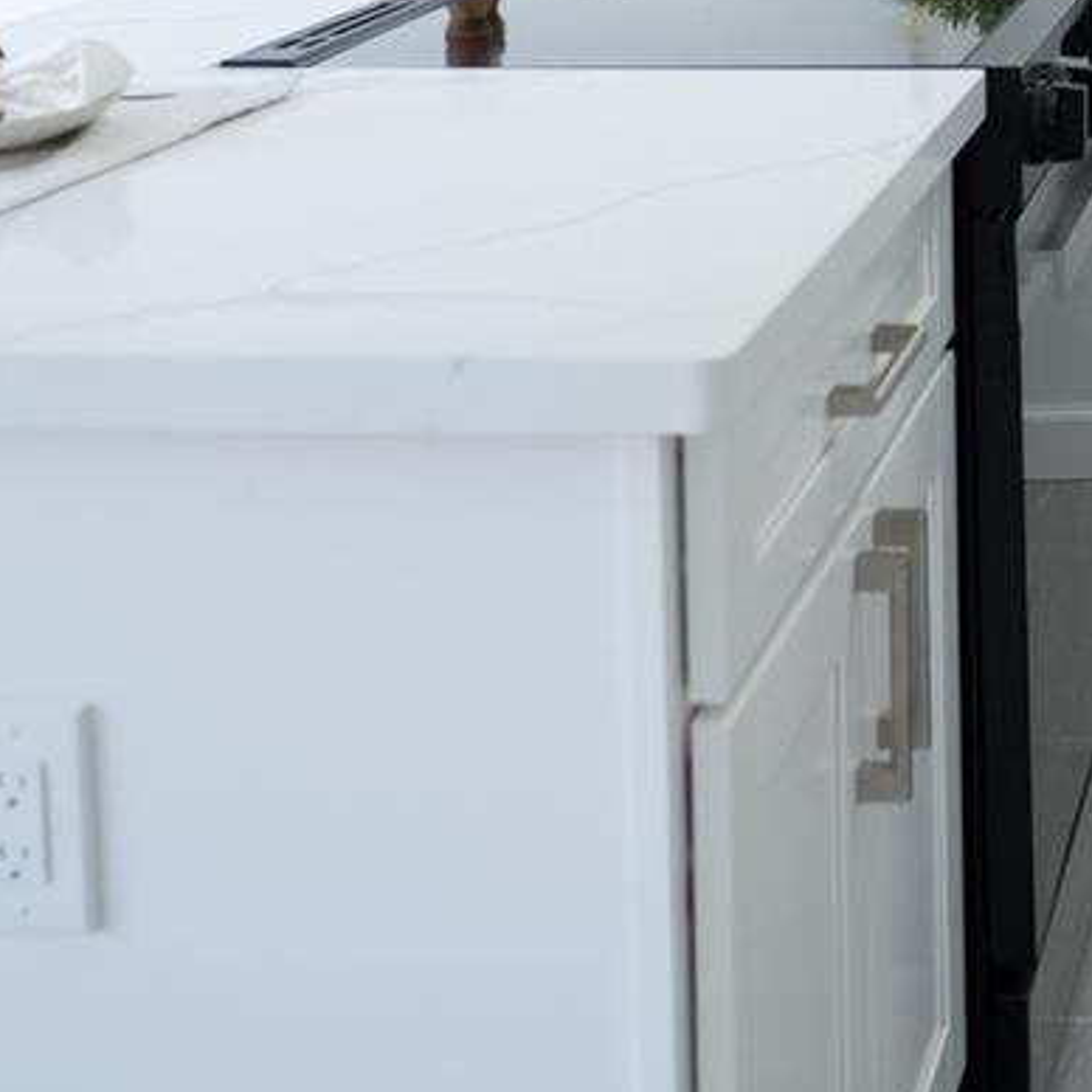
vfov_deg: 22.2
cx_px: 1342
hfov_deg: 22.5
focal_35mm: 70
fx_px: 2498
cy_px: -321
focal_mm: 20
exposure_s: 1/800
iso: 1000
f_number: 2.8
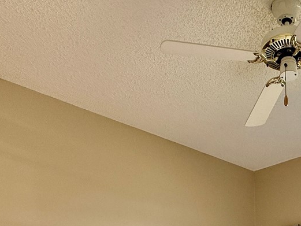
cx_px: 289
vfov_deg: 27.1
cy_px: 309
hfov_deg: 39.5
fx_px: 374
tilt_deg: -1.5
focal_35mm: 43
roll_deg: +1.1
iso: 64
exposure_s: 1/169
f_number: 2.2
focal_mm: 2.22
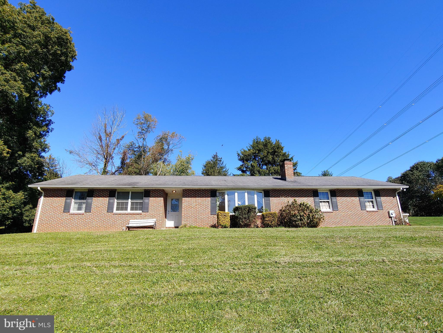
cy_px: 166
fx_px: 218
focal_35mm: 17
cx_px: 222
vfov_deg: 74.7
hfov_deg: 91.0
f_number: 1.9
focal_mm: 2.18
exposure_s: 1/606
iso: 50
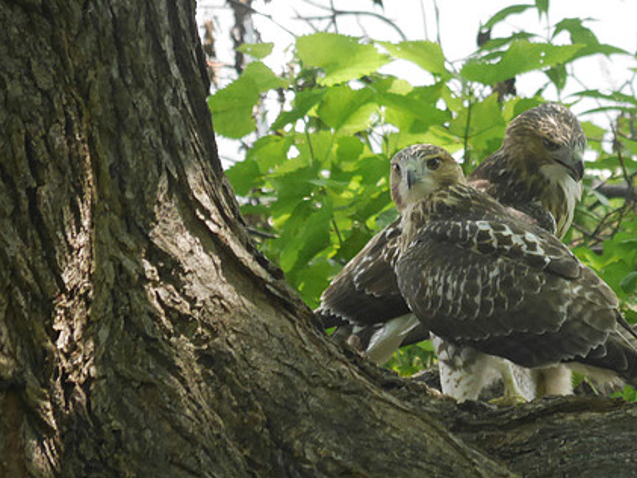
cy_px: 305
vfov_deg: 1.8
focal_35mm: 826
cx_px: 363
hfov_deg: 2.4
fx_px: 15204
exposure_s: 1/320
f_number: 5.6
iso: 2000
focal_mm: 300
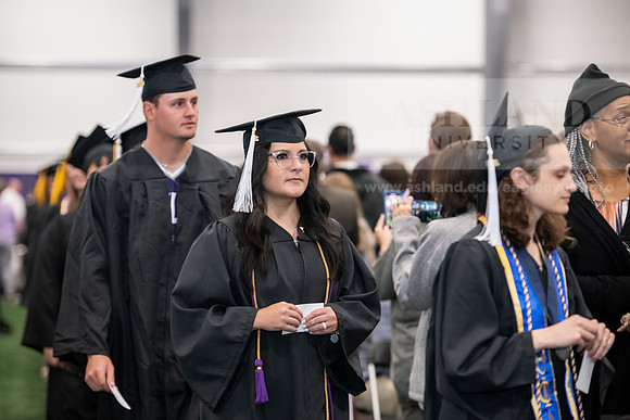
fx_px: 2275
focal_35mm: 130
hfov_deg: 15.8
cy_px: 210
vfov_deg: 10.6
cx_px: 315
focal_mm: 130
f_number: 3.2
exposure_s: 1/200
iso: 3200
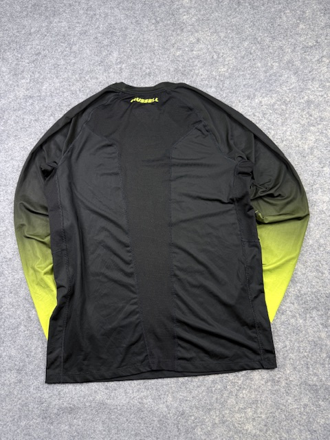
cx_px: 165
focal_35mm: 24
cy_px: 220
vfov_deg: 71.6
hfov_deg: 56.8
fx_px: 305
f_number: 1.78
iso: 100
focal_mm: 6.76
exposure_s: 1/100
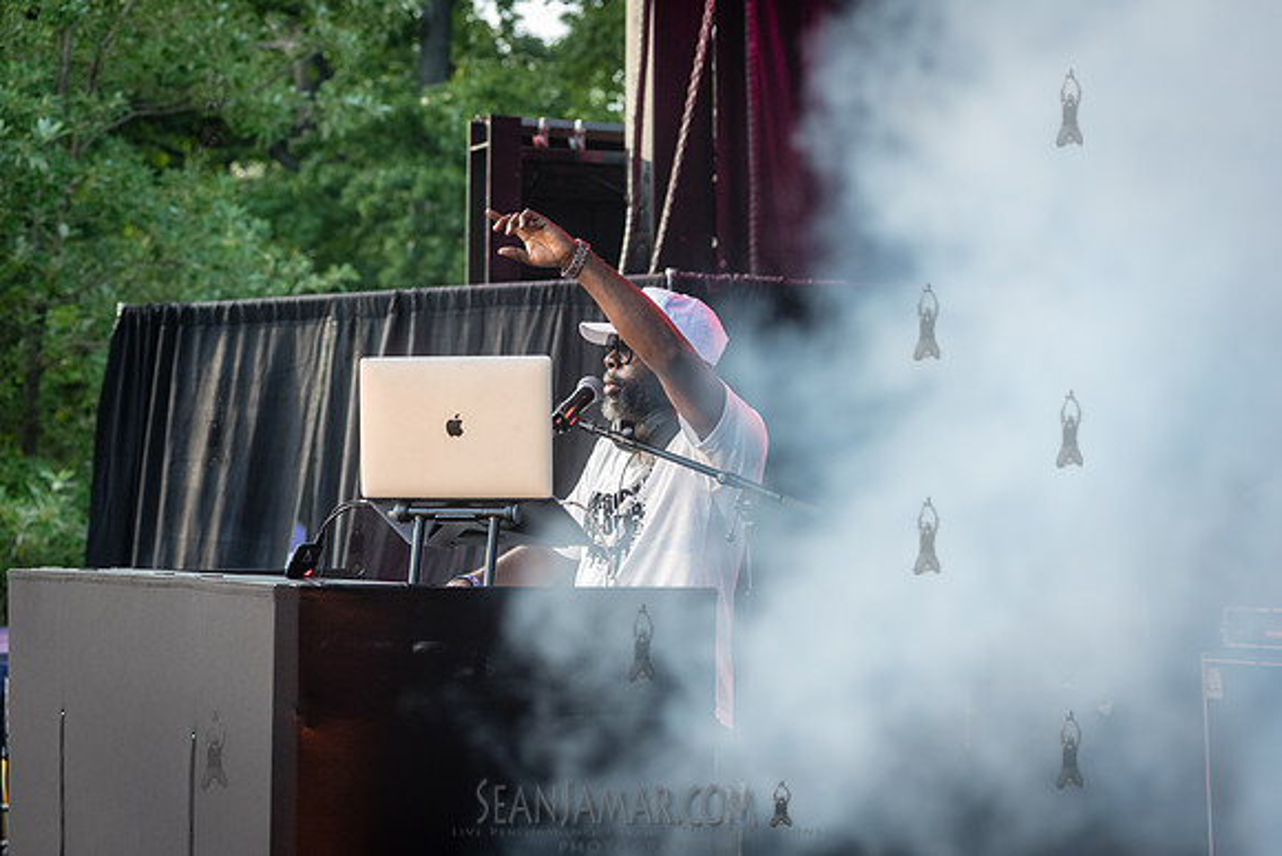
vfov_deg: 15.6
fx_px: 3114
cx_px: 641
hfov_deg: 23.3
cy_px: 428
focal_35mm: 87
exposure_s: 1/400
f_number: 4.5
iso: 1000
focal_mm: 86
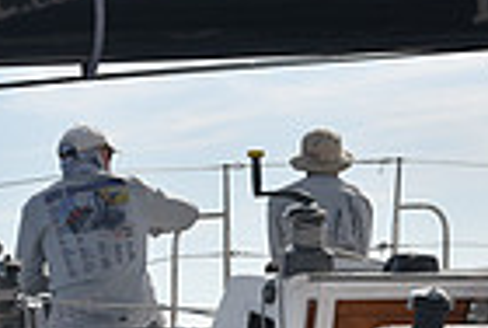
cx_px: 289
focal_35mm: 289
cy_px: 483
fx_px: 3926
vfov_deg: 4.7
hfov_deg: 7.1
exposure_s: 1/800
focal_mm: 70
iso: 250
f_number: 5.6
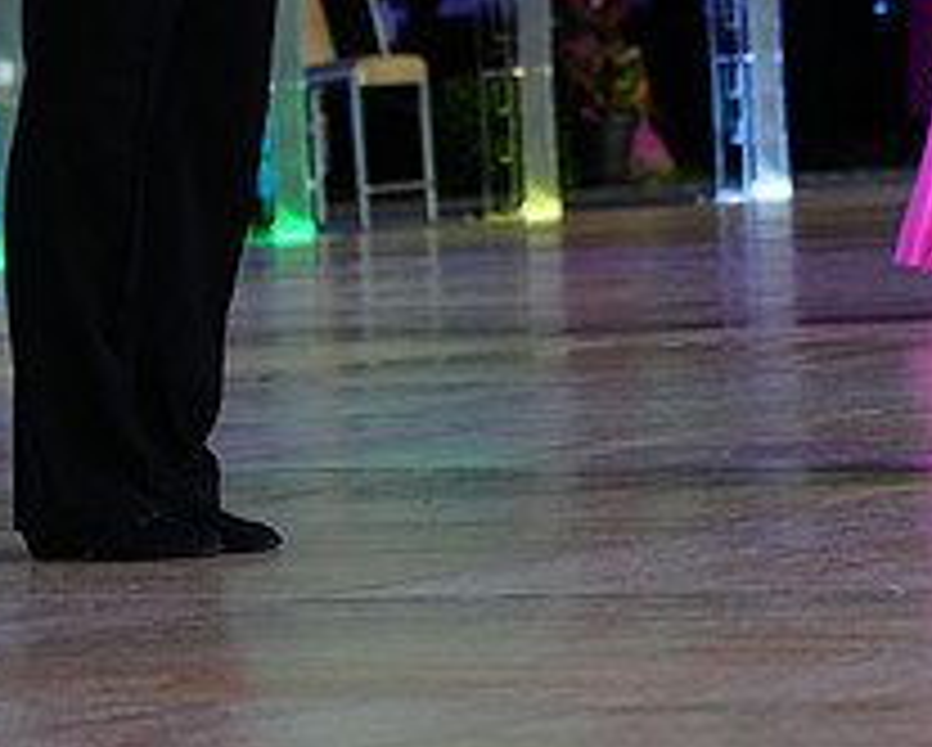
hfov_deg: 7.4
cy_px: -212
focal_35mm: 260
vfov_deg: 5.9
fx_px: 7179
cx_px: 808
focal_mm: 99
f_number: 4
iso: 2500
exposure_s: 1/400
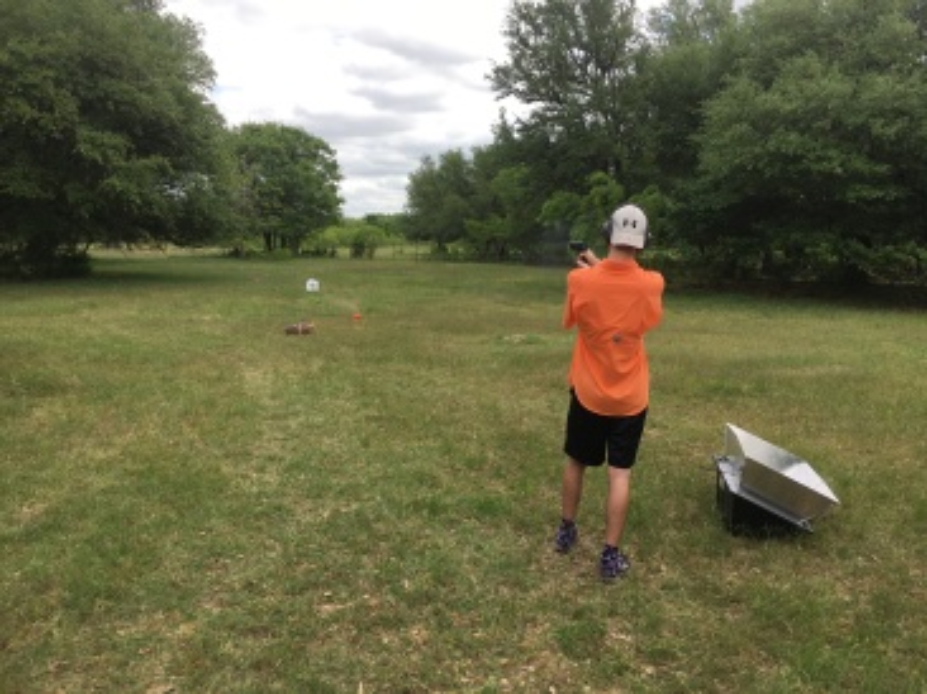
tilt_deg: -5.8
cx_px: 464
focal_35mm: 29
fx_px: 776
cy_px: 347
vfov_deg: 48.2
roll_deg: +1.1
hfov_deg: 61.7
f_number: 2.2
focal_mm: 4.15
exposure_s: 1/739
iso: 25
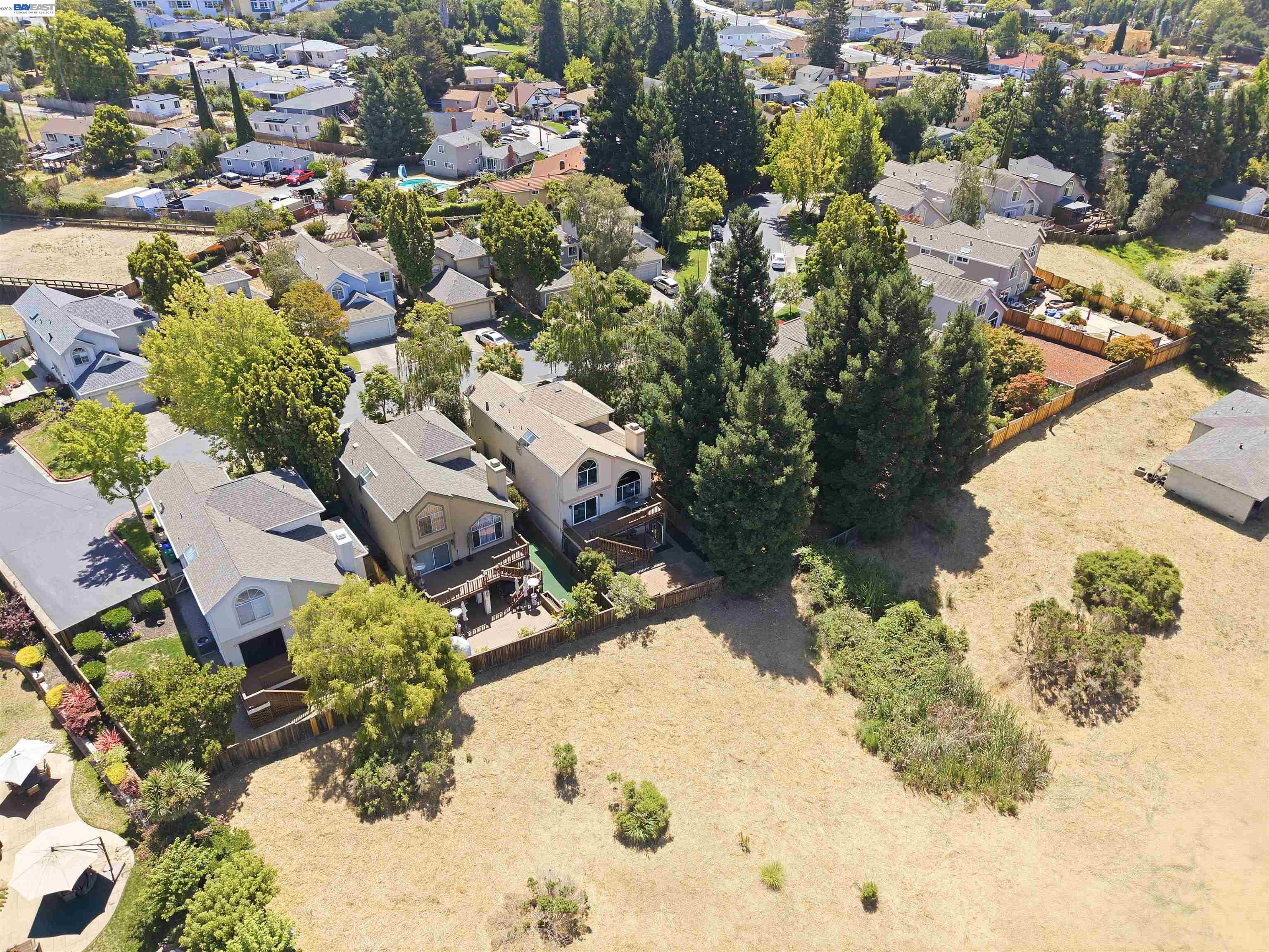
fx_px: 880
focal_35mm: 24
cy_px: 476
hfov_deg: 71.6
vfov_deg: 56.8
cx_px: 634
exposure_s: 1/800
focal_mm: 8.7
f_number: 1.8
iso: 100
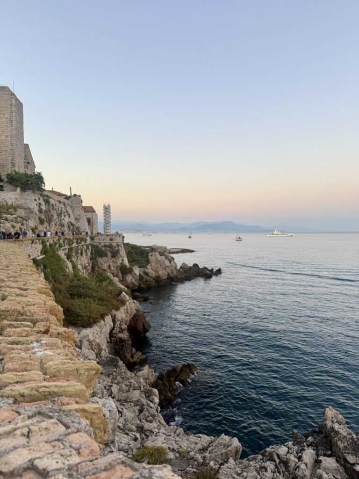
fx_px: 332
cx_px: 180
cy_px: 240
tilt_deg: -1.6
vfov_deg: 71.6
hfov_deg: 56.8
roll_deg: -0.1
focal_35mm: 24
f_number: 1.78
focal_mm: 6.76
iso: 64
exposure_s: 1/121
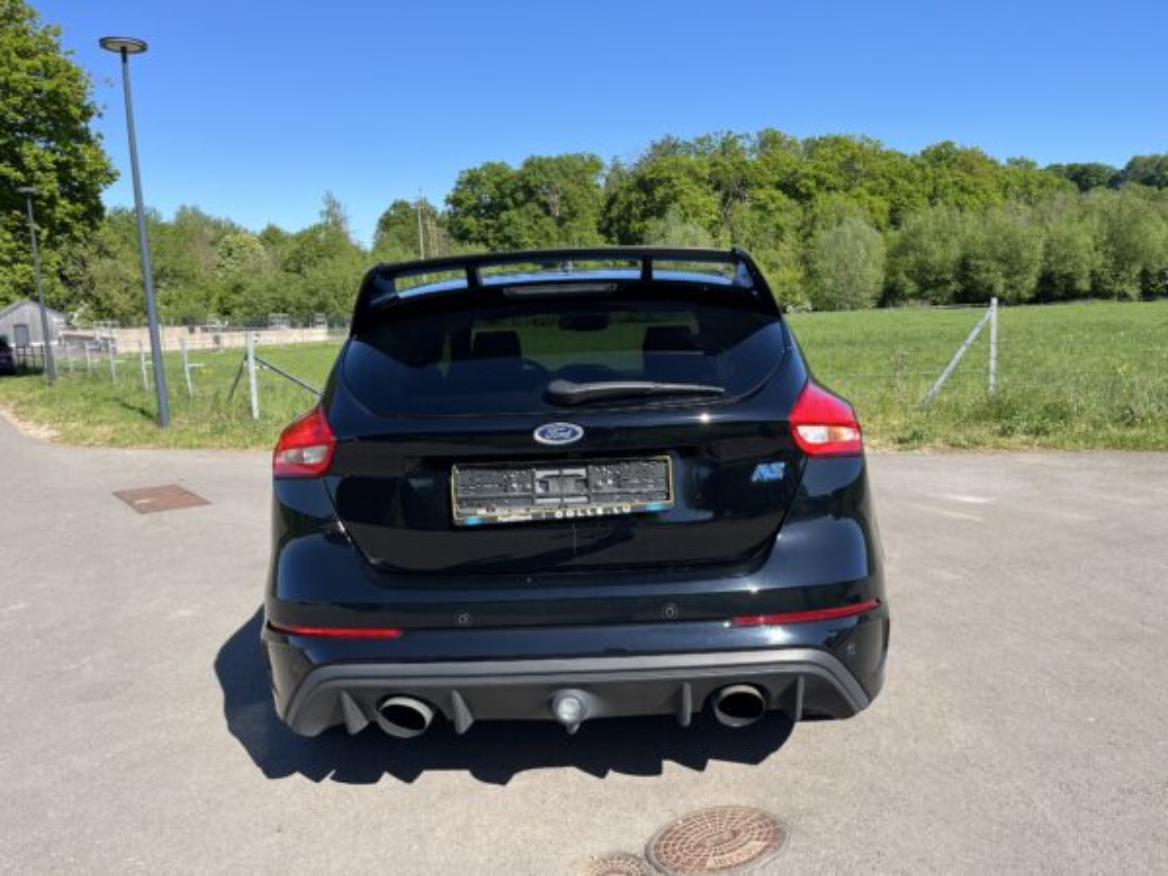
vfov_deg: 53.1
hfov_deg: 67.3
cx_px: 584
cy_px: 438
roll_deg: +2.1
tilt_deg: -15.6
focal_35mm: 26
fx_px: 877
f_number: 1.6
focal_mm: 5.1
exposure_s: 1/1957
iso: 50
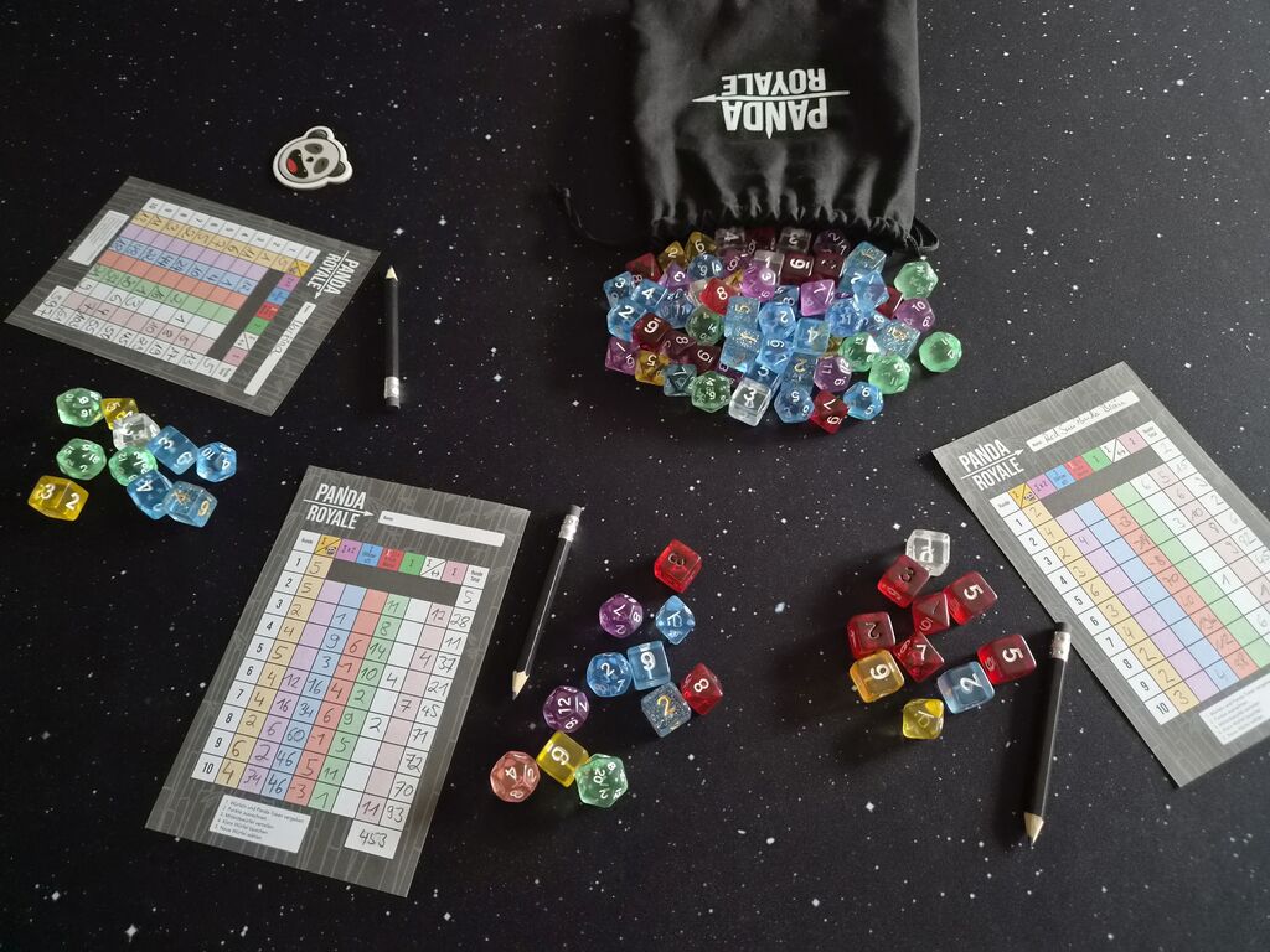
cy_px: 476
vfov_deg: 58.9
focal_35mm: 23
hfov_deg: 73.9
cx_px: 635
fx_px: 844
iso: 800
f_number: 1.8
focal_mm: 5.4
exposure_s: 1/100
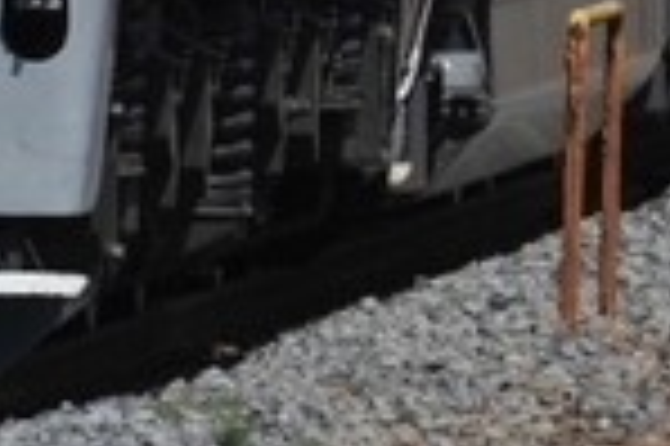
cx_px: 571
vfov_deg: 0.4
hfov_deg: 0.6
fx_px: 64881
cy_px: -581
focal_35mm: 3490
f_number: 11
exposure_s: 1/500
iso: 200
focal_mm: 650
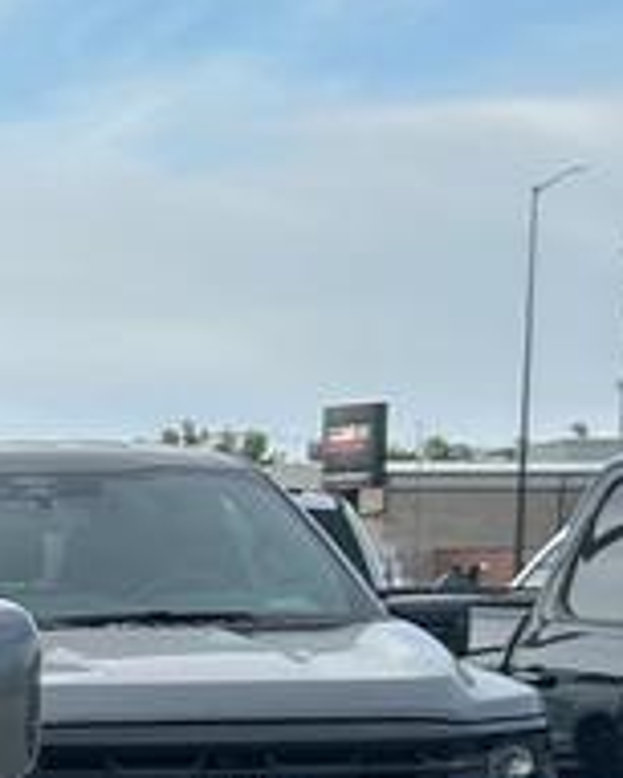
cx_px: -1116
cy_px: 969
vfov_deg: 11.1
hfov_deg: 8.0
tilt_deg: -2.4
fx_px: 3915
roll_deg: +0.2
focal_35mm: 170
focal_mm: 5.7
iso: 50
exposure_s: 1/2457
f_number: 1.5
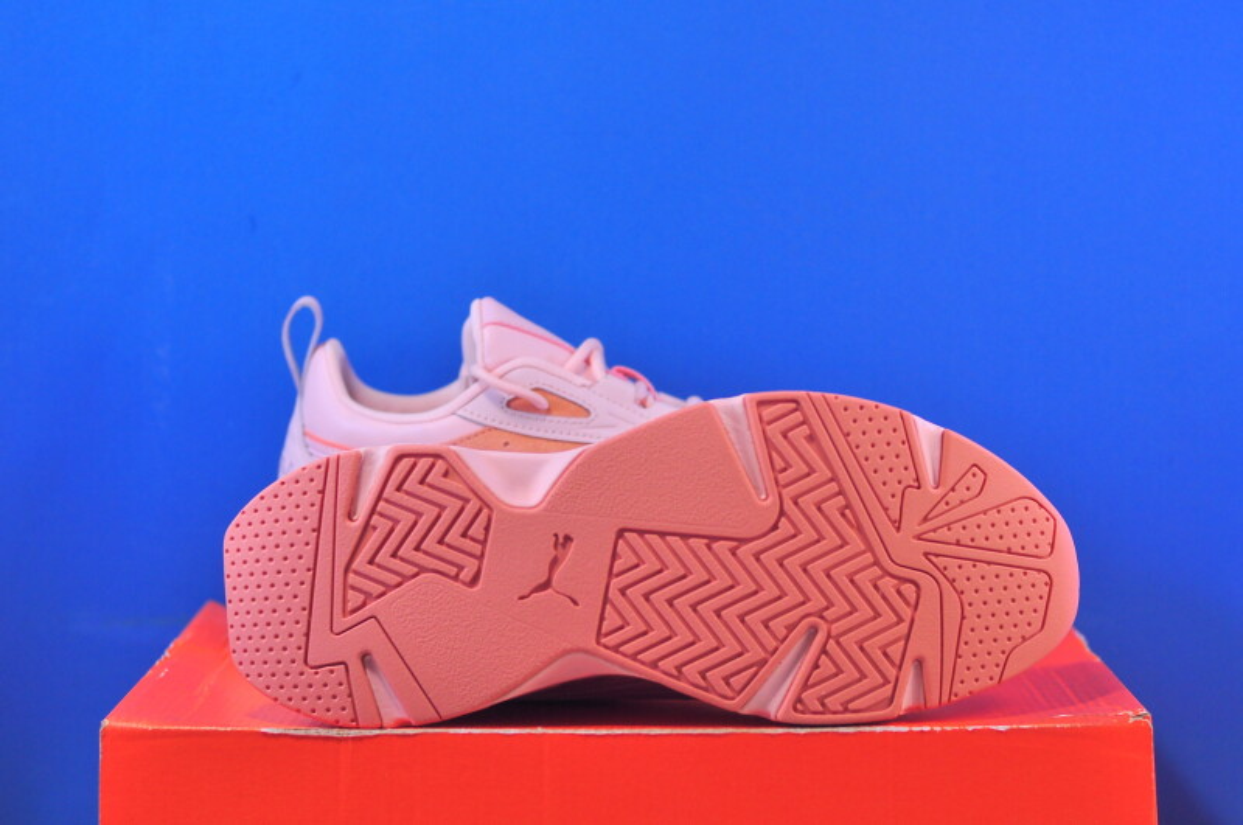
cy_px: 412
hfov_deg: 27.0
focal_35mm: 75
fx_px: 2586
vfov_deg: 18.1
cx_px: 622
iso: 250
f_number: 3.2
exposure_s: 1/250
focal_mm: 50
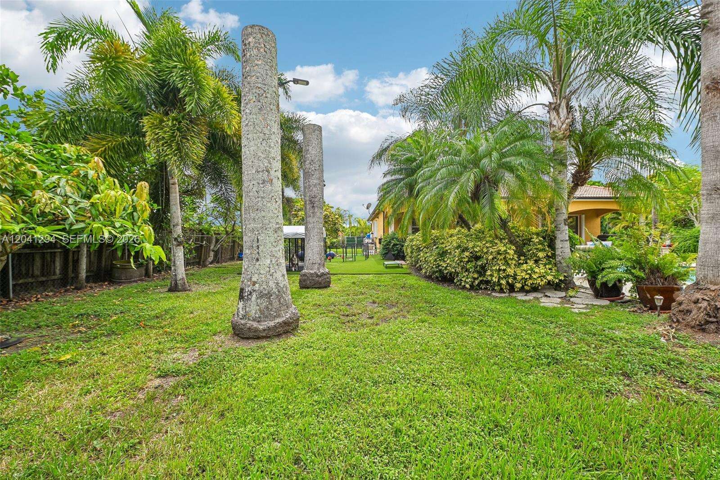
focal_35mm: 14
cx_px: 360
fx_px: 280
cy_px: 240
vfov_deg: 81.2
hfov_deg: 104.3
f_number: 6.3
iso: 100
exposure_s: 1/250
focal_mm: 14
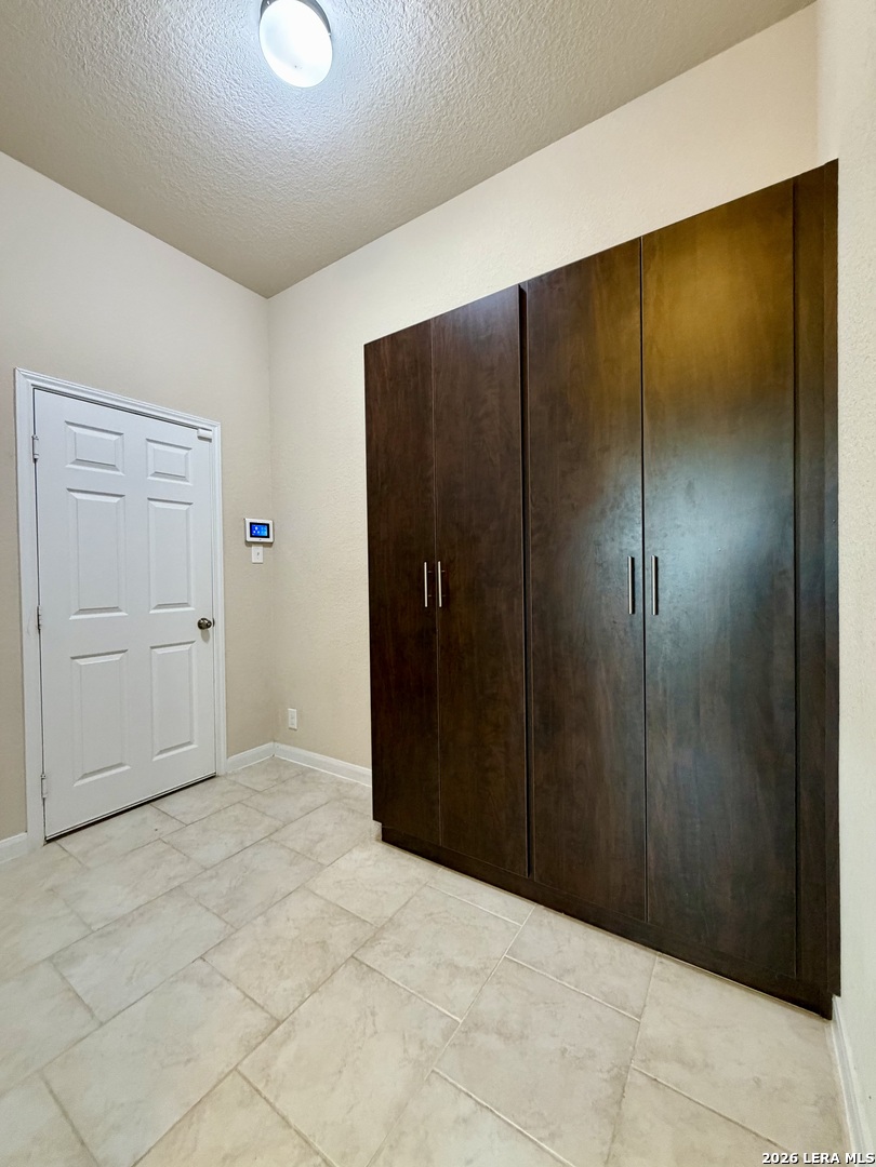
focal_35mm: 14
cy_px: 584
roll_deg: +1.1
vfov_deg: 102.1
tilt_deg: -1.3
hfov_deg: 85.7
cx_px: 438
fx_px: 472
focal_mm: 2.22
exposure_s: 1/60
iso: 500
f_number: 2.2
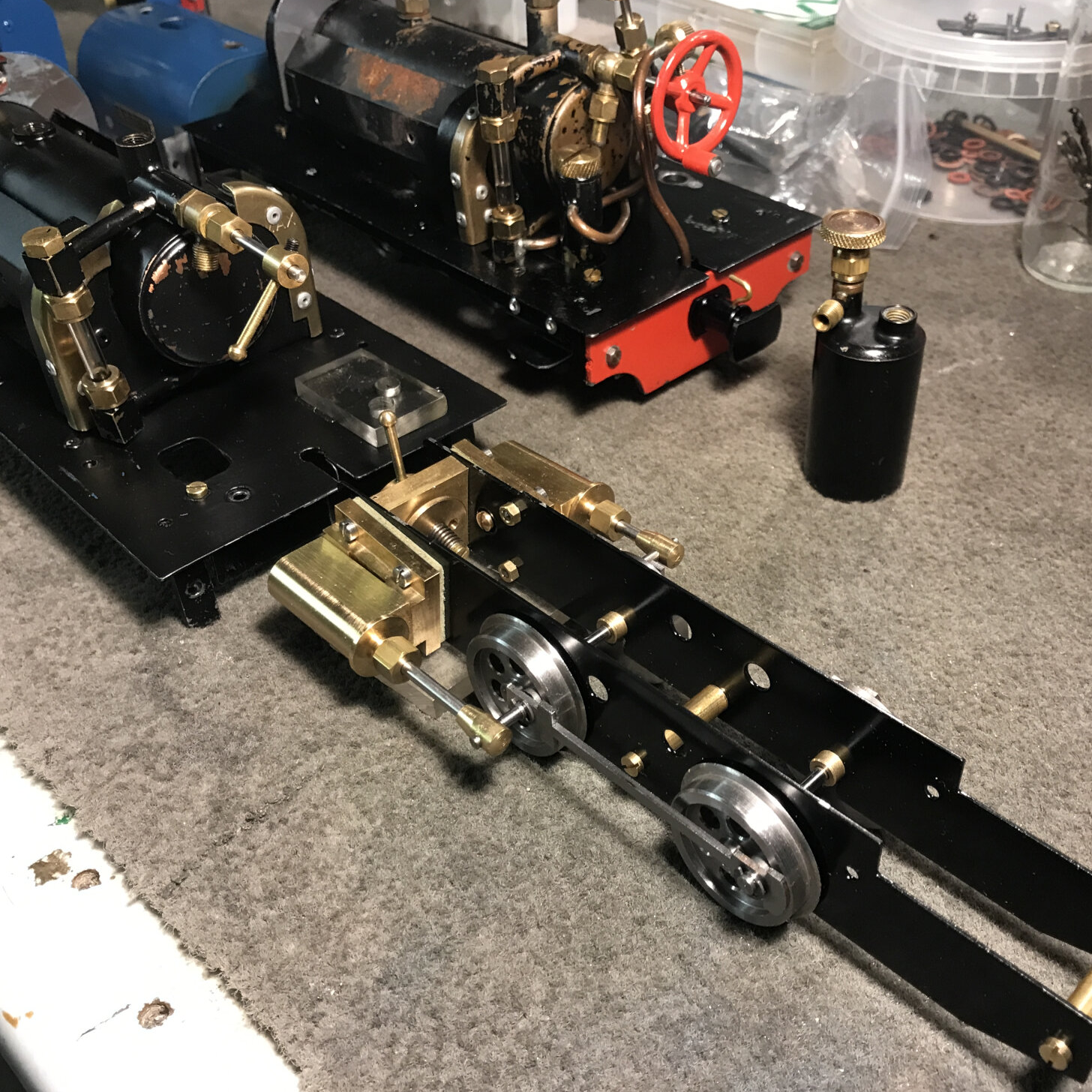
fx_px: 1213
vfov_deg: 48.4
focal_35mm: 34
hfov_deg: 48.3
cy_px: 540
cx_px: 630
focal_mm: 3.99
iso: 50
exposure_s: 1/17
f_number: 1.8
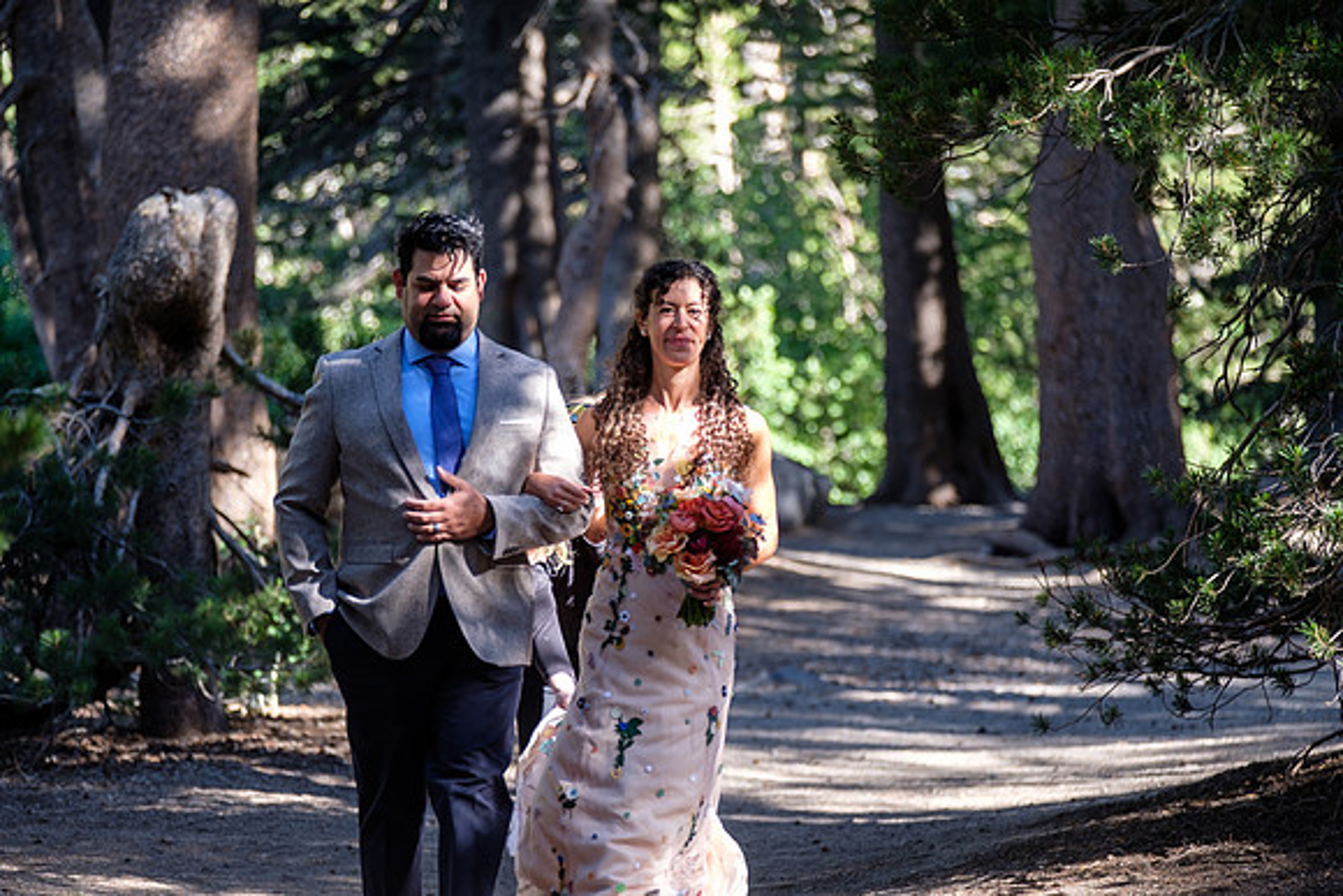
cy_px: 448
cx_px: 672
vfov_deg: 6.8
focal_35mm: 202
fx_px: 7537
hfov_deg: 10.2
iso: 200
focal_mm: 134.4
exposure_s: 1/220
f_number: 2.8
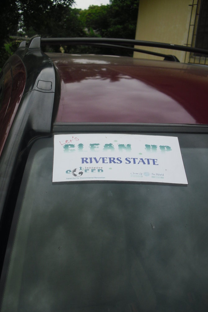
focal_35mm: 38
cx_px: 97
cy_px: 157
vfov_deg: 50.7
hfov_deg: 35.1
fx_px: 329
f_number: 7.8
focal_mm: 6.3
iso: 80
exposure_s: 1/125
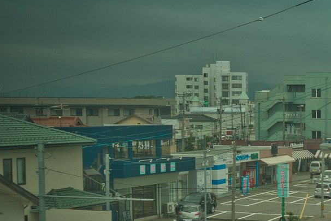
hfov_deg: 19.9
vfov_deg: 14.3
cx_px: 415
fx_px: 874
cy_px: 201
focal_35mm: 95
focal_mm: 24
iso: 160
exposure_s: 1/1000
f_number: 2.8
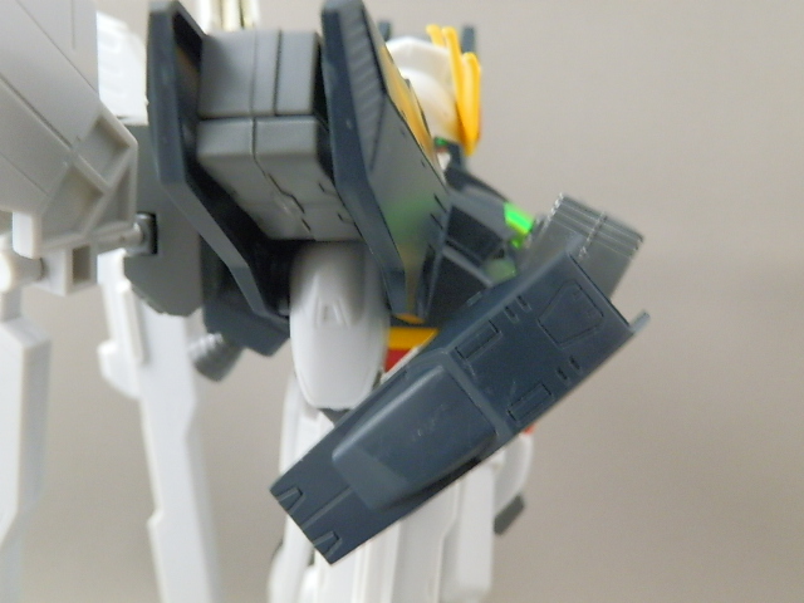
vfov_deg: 41.8
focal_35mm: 34
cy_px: 302
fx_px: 790
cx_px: 402
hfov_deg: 54.0
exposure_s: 1/8
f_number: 3.5
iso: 400
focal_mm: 6.17
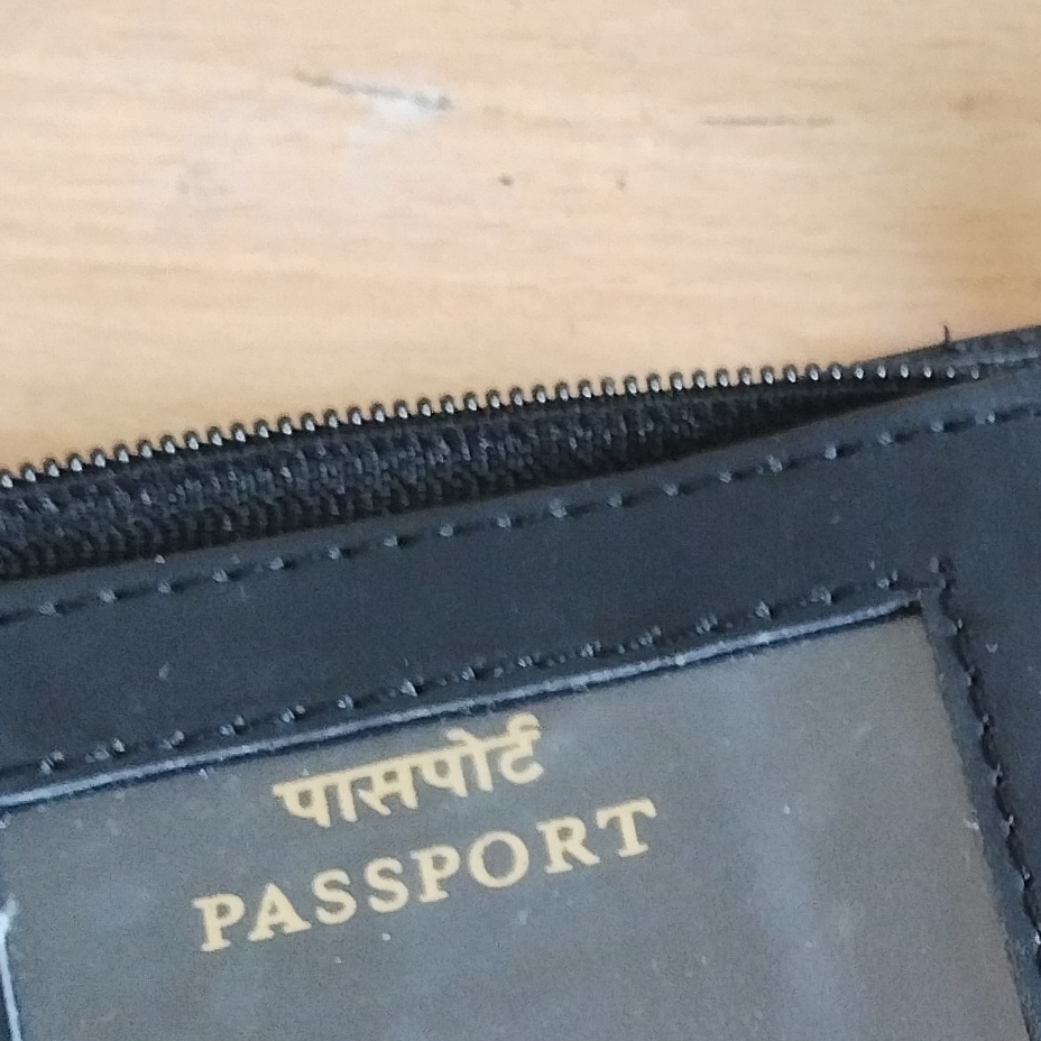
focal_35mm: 109
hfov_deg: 14.8
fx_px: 3709
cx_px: 1585
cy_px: 1287
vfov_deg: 15.3
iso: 756
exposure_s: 1/33.3
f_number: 1.8
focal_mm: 4.27
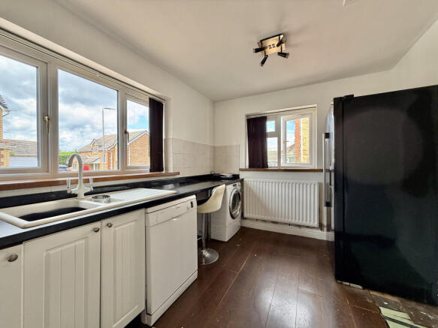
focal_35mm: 14
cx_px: 219
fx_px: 177
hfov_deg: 102.1
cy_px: 164
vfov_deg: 85.7
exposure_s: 1/99
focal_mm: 2.22
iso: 64
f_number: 2.2
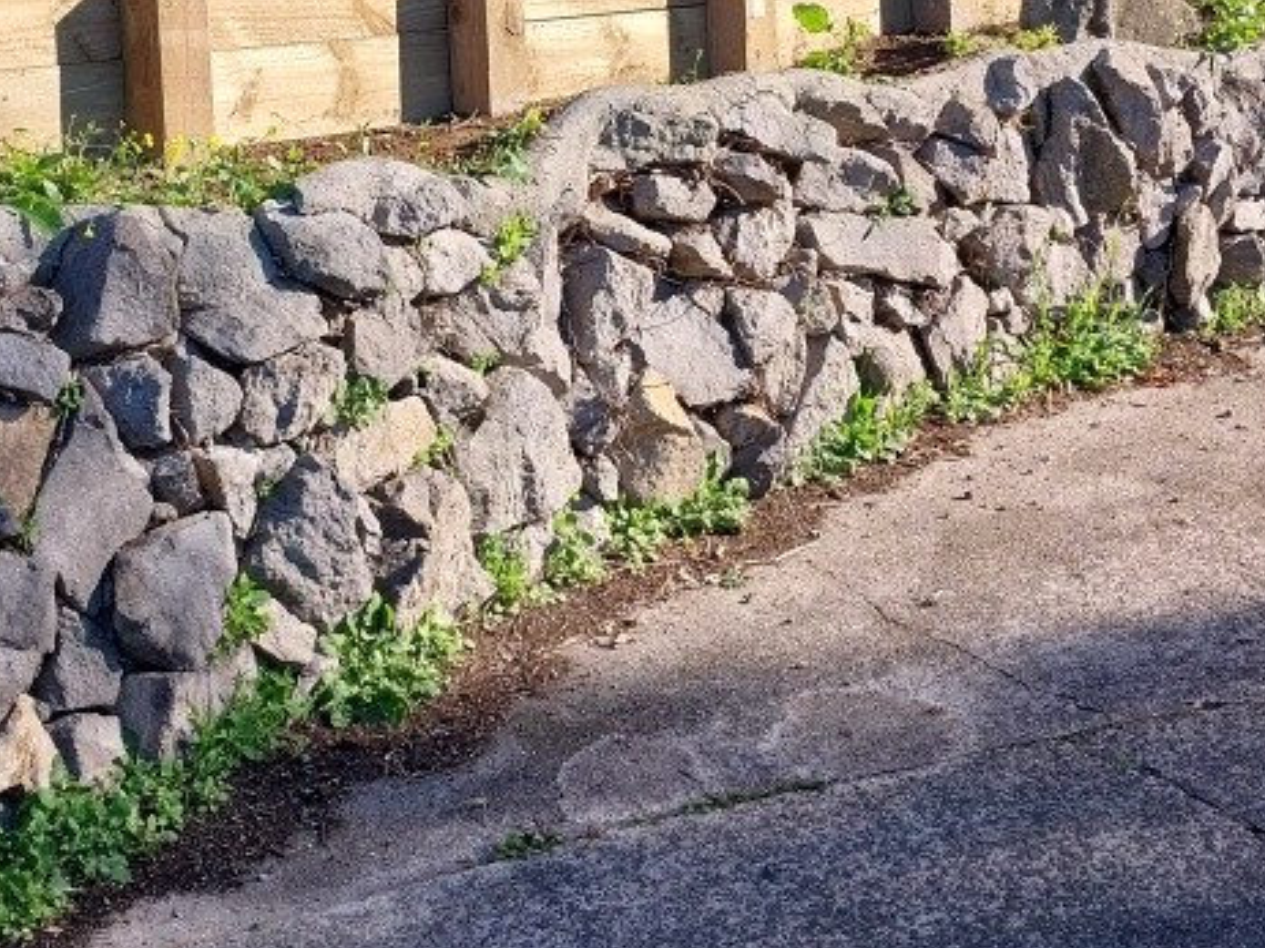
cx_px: 564
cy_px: 138
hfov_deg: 33.2
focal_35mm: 58
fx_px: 2119
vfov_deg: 24.6
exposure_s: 1/425
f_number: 1.8
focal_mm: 4
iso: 20
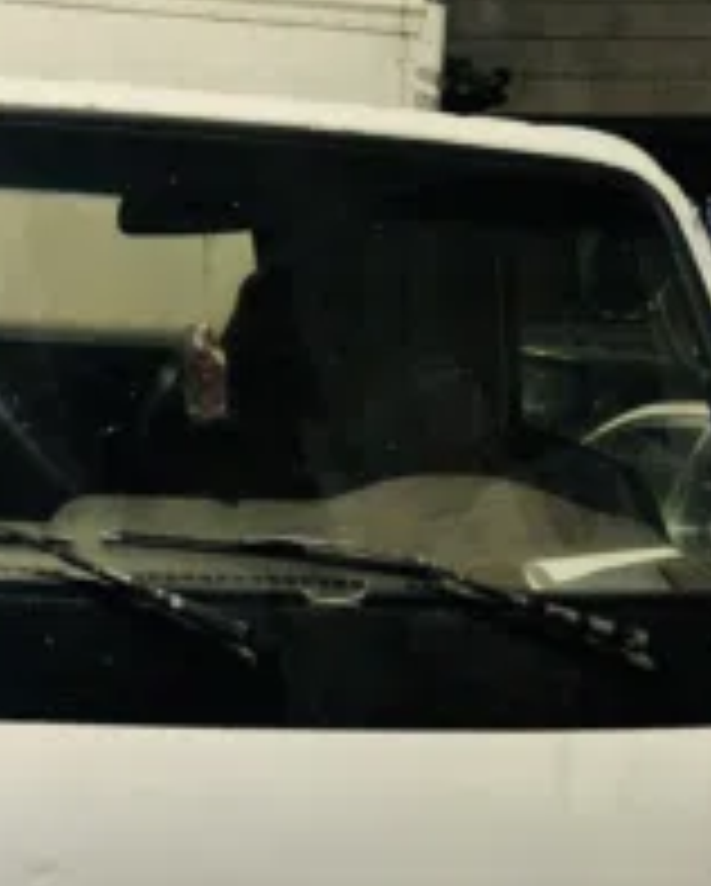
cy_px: 418
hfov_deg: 16.2
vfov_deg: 20.1
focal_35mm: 95
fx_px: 2495
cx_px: 194
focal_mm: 6.86
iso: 80
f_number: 1.78
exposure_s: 1/5
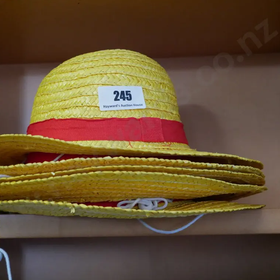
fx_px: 503
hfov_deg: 31.0
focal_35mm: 55
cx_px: 121
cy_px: 139
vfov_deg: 31.1
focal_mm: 23
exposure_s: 1/60
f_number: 4.3
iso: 2000
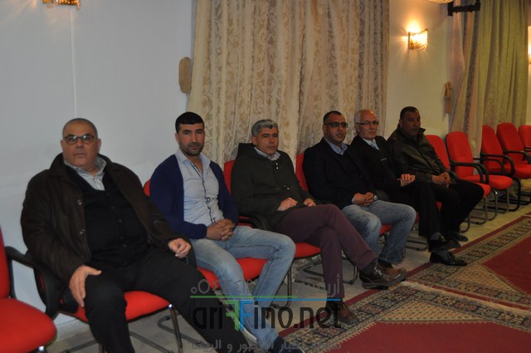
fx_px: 530
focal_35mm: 36
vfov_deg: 36.8
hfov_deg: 53.2
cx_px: 266
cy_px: 176
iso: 800
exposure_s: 1/60
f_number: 3.8
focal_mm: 24
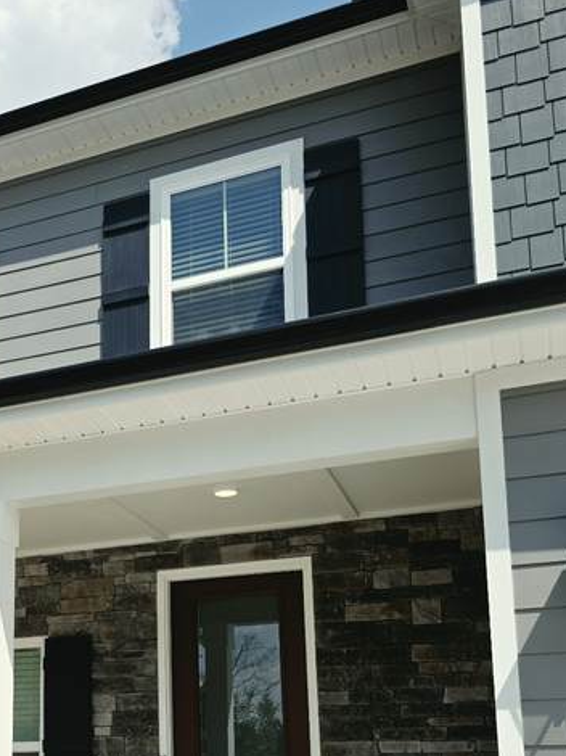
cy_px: 611
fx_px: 1026
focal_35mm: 47
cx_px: 48
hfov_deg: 29.5
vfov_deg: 38.8
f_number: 1.7
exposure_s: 1/5778
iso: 80
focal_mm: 6.3
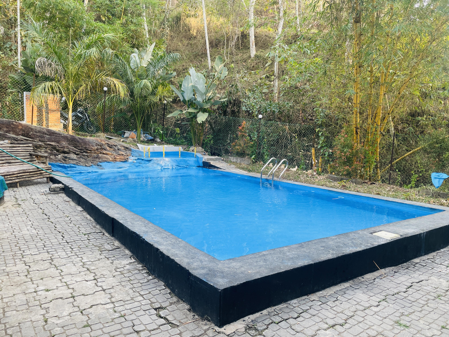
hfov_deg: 67.3
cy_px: 168
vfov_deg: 53.1
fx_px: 337
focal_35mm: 26
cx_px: 224
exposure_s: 1/121
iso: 50
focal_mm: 4.2
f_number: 1.6
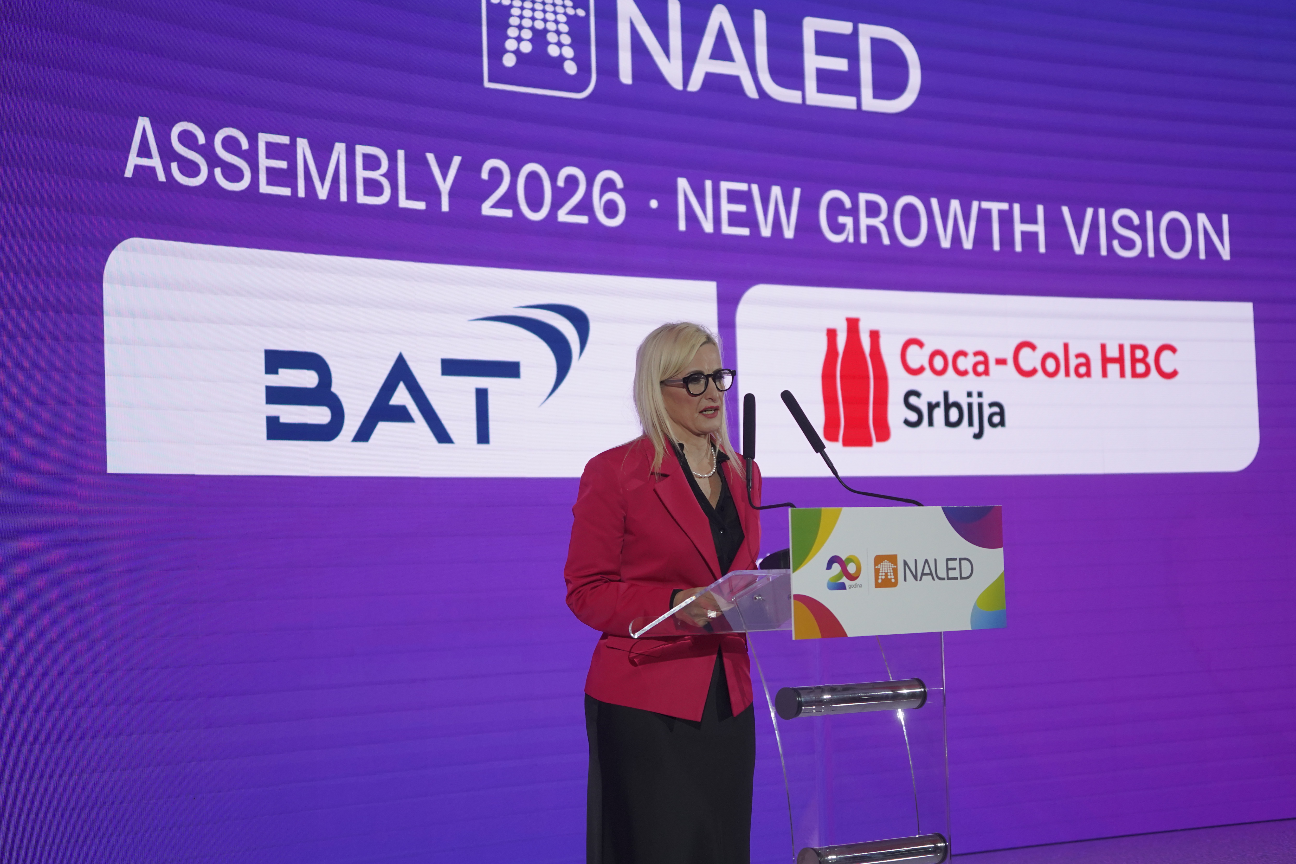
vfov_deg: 17.5
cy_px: 407
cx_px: 697
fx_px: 2808
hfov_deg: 26.0
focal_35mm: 78
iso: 1600
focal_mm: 70
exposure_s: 1/400
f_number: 4
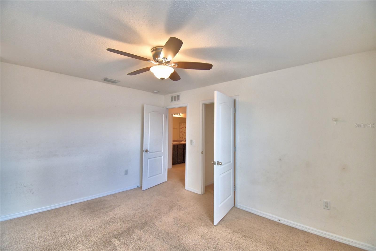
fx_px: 157
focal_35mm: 15
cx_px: 188
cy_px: 126
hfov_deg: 100.4
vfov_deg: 77.3
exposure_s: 1/80
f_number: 4.5
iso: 400
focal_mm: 10
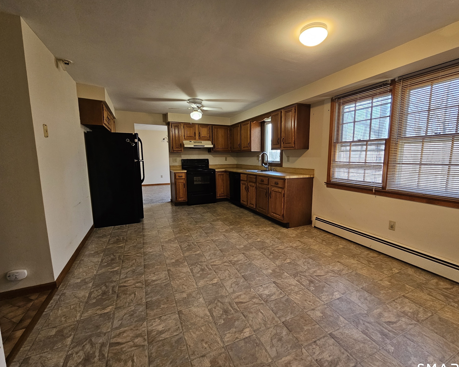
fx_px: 190
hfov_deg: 100.6
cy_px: 187
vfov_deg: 88.0
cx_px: 239
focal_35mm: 14
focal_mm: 2.2
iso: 160
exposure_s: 1/60
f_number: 2.2
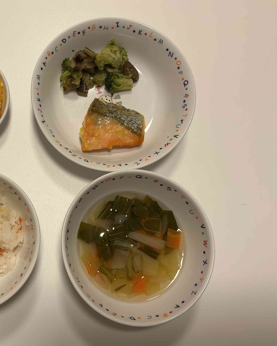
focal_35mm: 38
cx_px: 50
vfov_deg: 47.9
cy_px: 174
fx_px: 389
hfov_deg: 37.6
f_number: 1.8
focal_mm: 3
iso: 20
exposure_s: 1/123
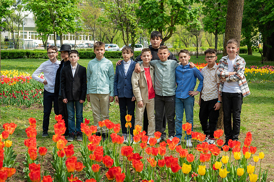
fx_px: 456
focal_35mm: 60
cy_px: 91
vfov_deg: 22.6
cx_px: 137
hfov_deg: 33.4
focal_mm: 60
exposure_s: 1/500
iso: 400
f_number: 5
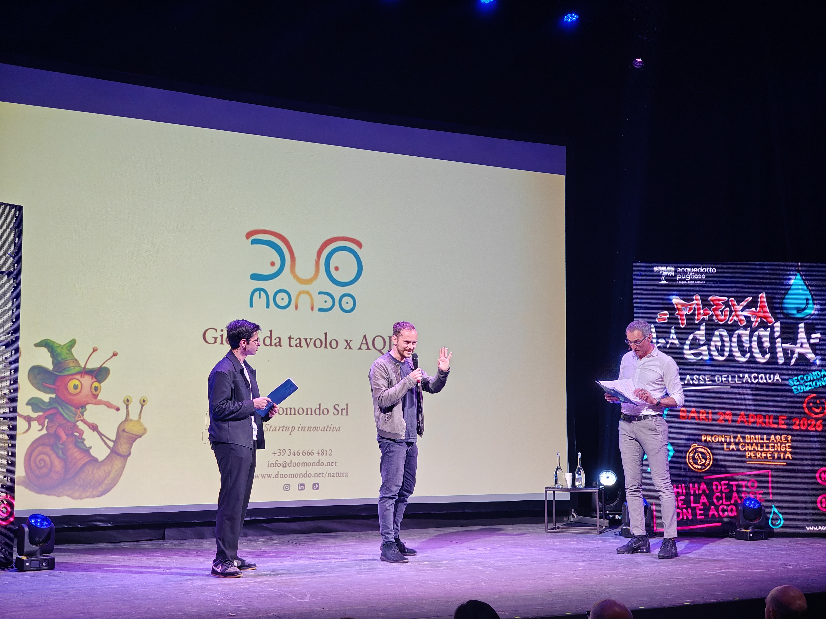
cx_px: 413
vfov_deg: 30.9
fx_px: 1122
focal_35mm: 47
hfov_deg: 40.4
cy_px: 310
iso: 400
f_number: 2
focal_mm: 7.1
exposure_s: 1/91
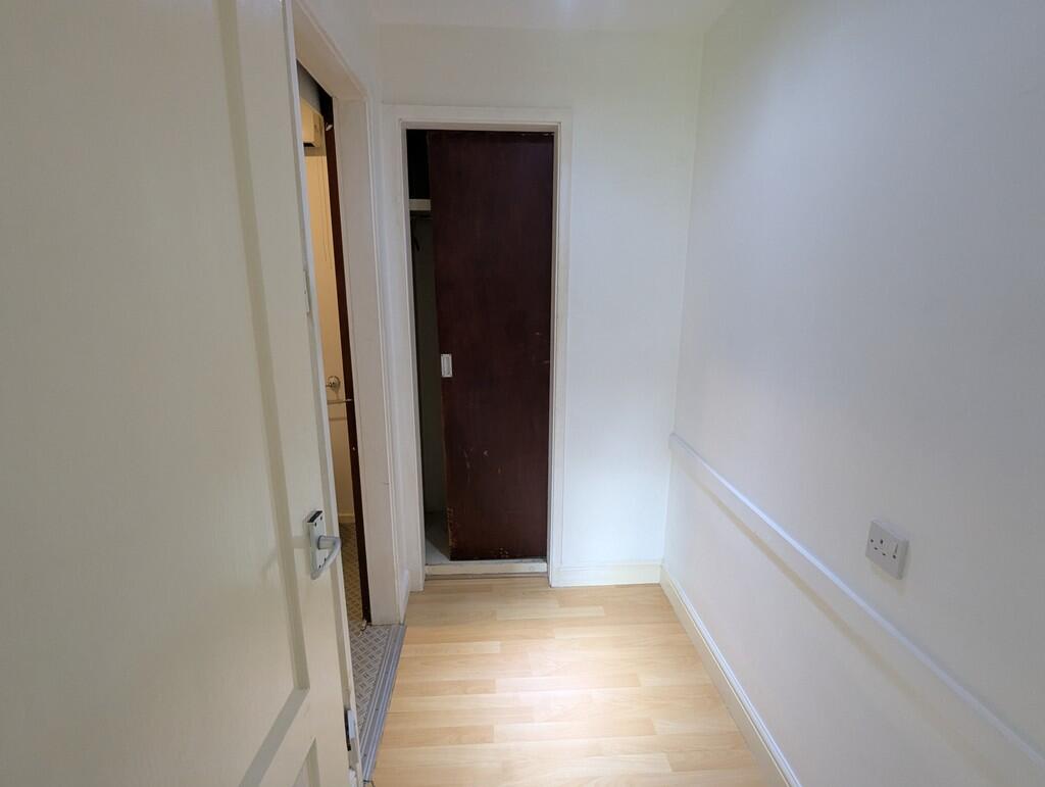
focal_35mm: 16
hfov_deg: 94.4
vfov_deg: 78.2
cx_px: 522
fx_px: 484
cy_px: 394
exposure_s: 1/25
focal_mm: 2.35
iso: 277
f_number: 2.2
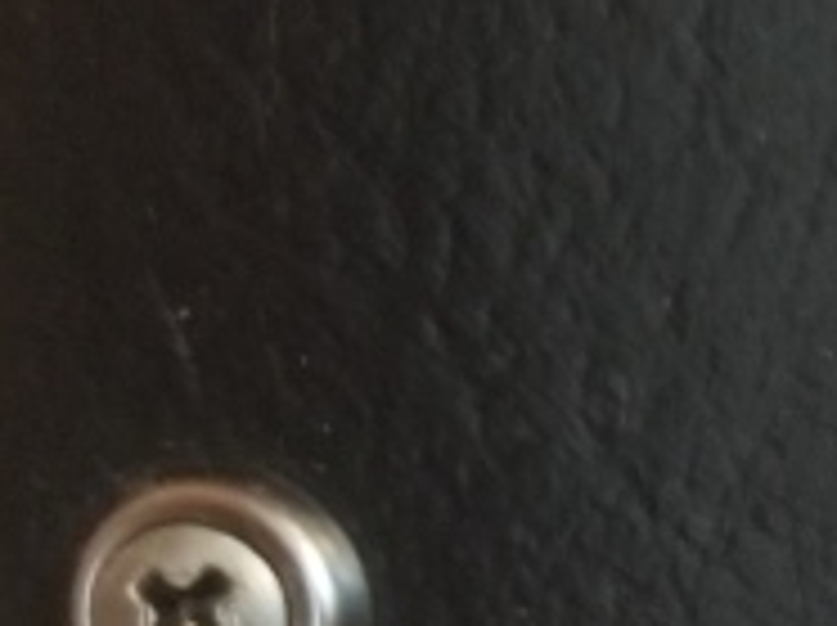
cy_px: 1090
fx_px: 2705
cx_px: 1714
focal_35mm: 112
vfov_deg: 12.2
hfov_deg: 14.4
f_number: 1.7
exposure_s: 1/10
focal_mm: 4.25
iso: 320
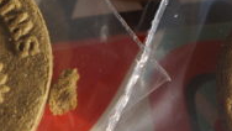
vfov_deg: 3.6
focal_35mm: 340
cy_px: -45
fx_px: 2094
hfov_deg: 6.3
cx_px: 117
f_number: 7.1
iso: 100
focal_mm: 53
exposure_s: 1/250
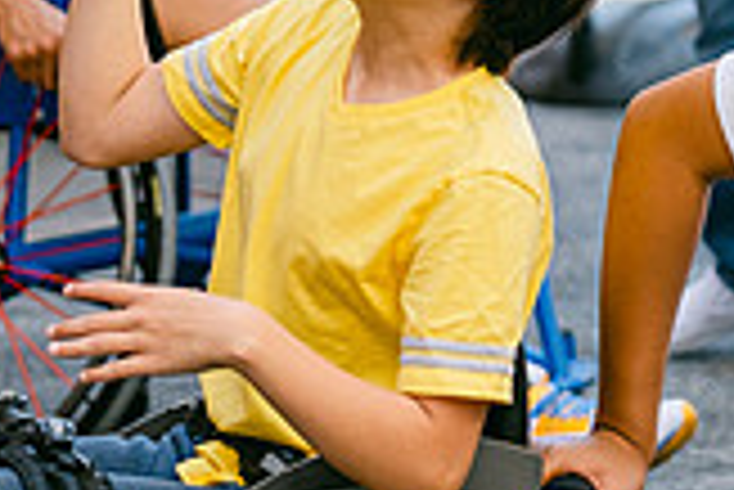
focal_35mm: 380
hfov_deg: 5.4
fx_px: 7754
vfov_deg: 3.6
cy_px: 169
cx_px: 297
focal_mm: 71.5
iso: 160
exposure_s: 1/350
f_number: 2.8
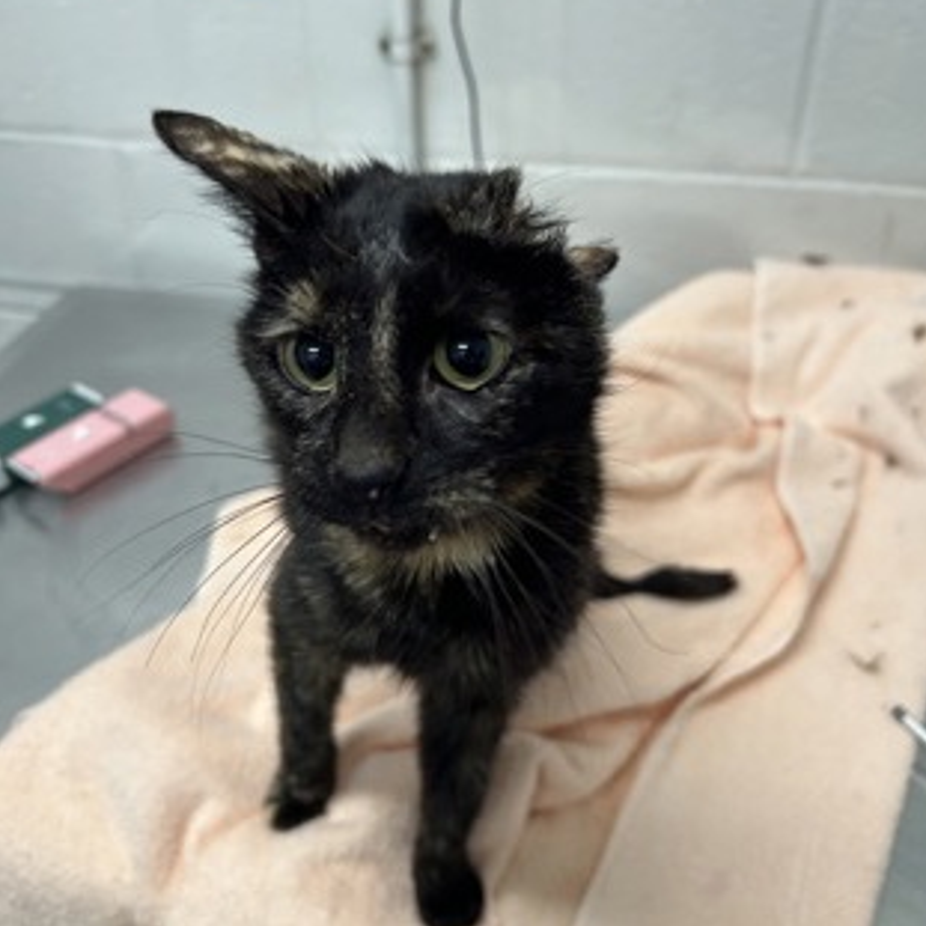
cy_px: 444
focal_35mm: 31
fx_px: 938
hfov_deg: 52.5
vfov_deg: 52.5
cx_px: 463
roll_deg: -2.1
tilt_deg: -34.2
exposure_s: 1/100
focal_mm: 5.7
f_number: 1.5
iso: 80
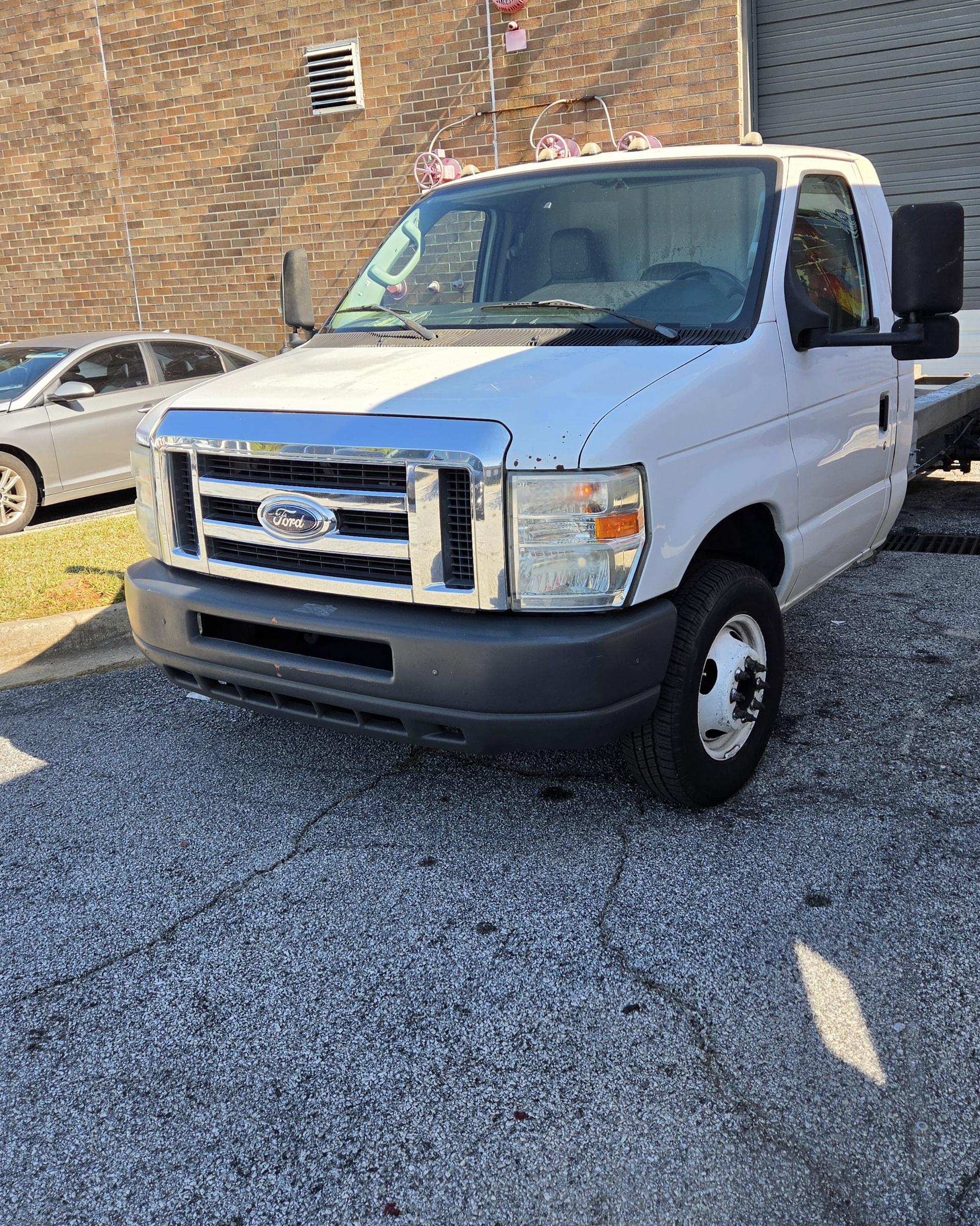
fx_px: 1088
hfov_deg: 48.3
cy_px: 538
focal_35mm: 30
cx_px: 577
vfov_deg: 58.6
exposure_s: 1/2000
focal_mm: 5.4
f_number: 1.8
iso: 80
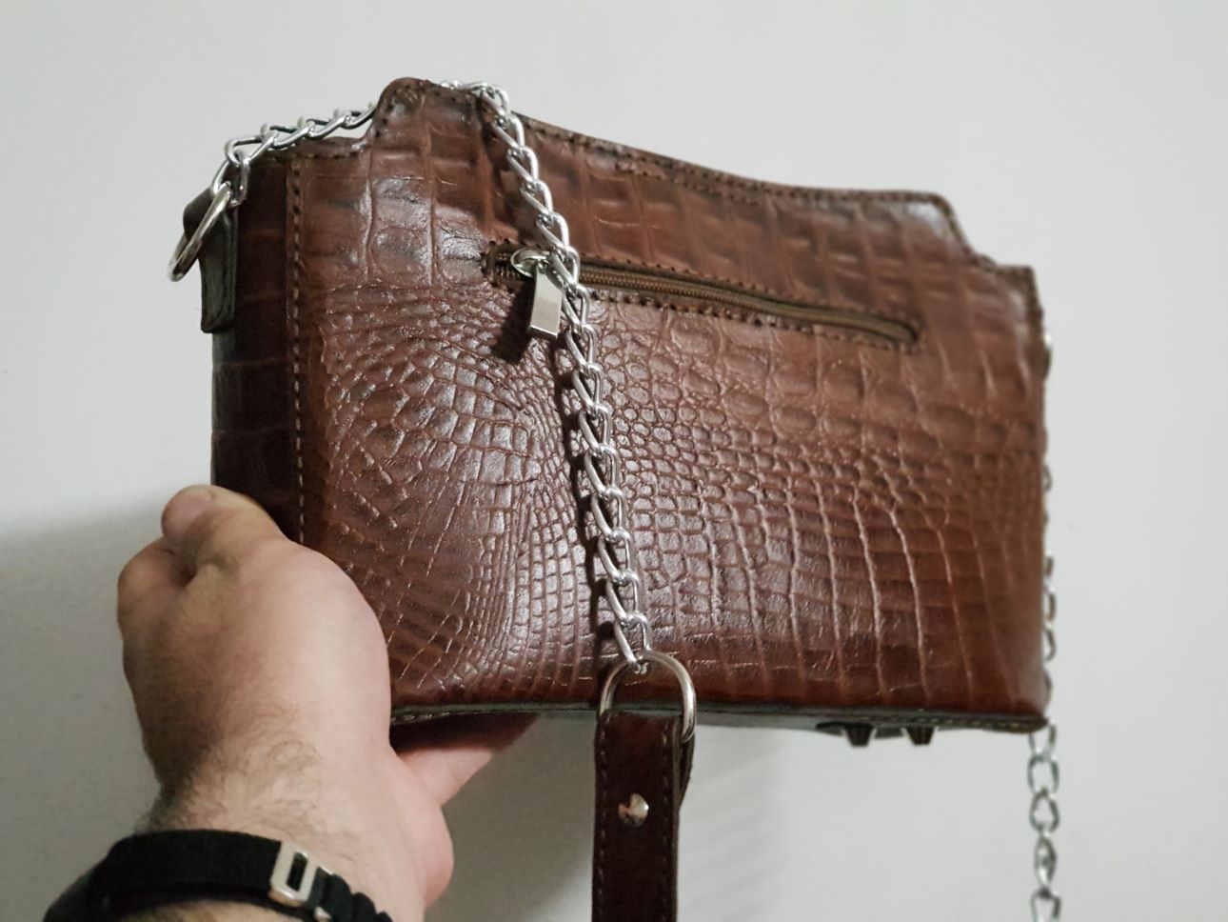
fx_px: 1845
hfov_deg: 36.8
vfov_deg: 28.0
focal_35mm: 52
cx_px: 614
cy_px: 461
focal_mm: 6
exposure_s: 1/33
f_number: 2.4
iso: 1000
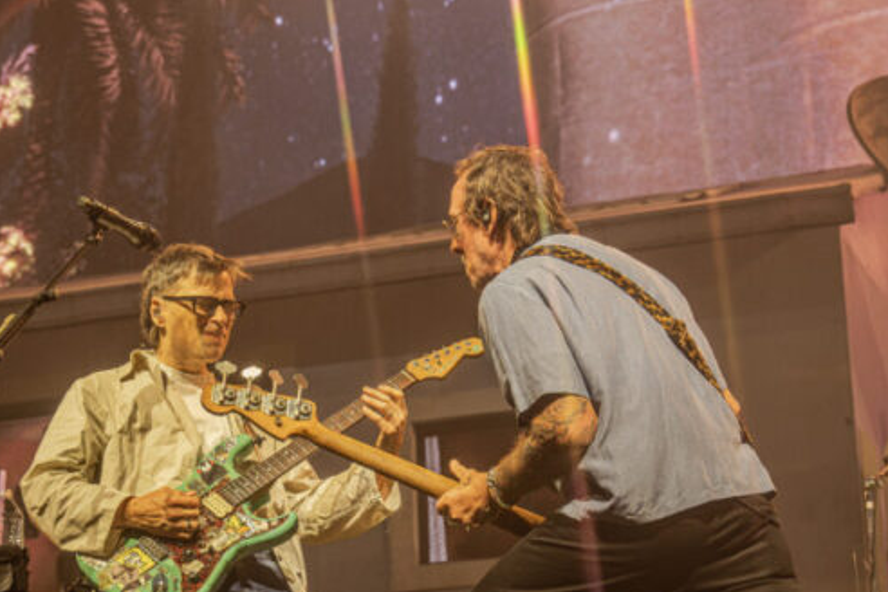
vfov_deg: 15.0
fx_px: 2244
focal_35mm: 91
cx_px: 413
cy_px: 355
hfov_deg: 22.4
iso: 2000
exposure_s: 1/160
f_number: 6
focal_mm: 70
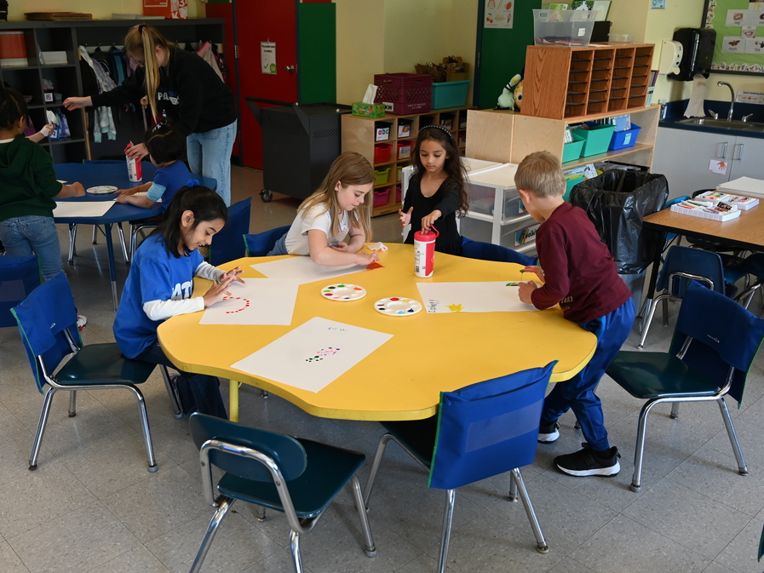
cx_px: 352
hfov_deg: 53.2
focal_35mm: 35
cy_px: 286
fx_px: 763
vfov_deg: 41.2
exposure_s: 1/125
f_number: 4
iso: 1100
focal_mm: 31.5
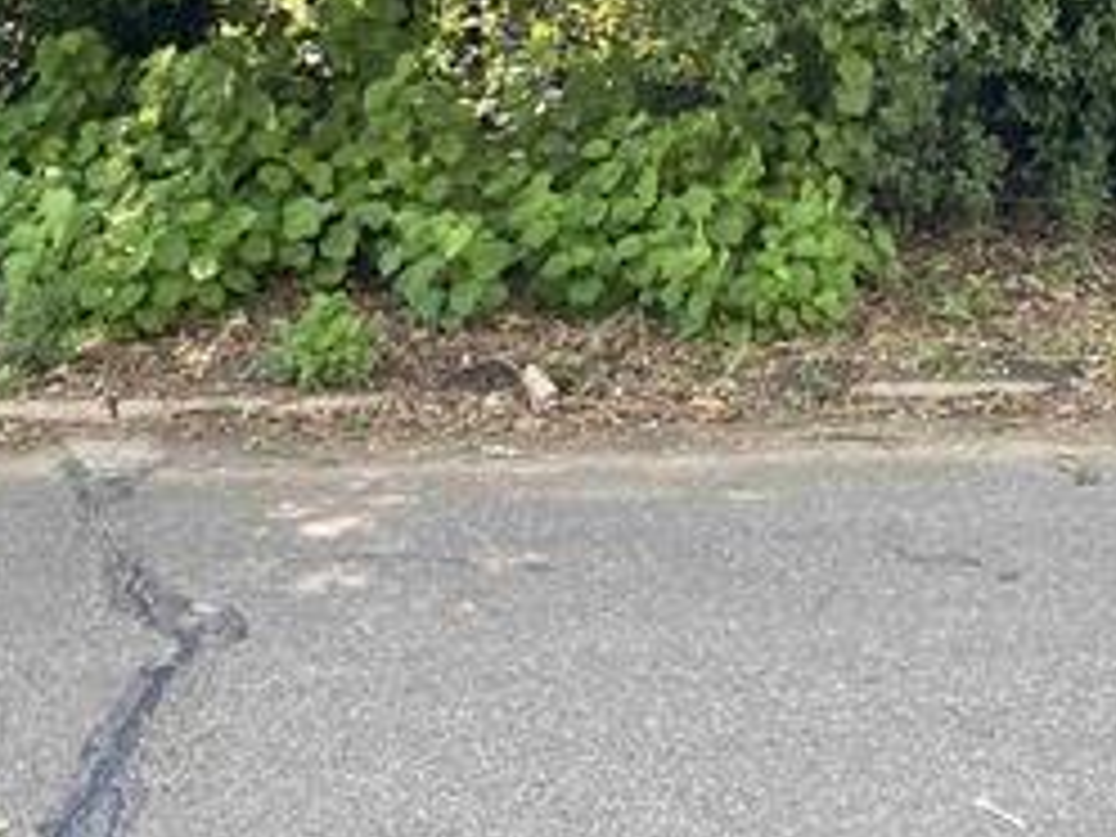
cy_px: -162
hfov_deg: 28.8
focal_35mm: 67
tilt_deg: -2.4
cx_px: 729
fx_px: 2160
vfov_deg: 20.5
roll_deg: +0.2
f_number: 1.8
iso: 125
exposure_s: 1/120
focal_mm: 4.25
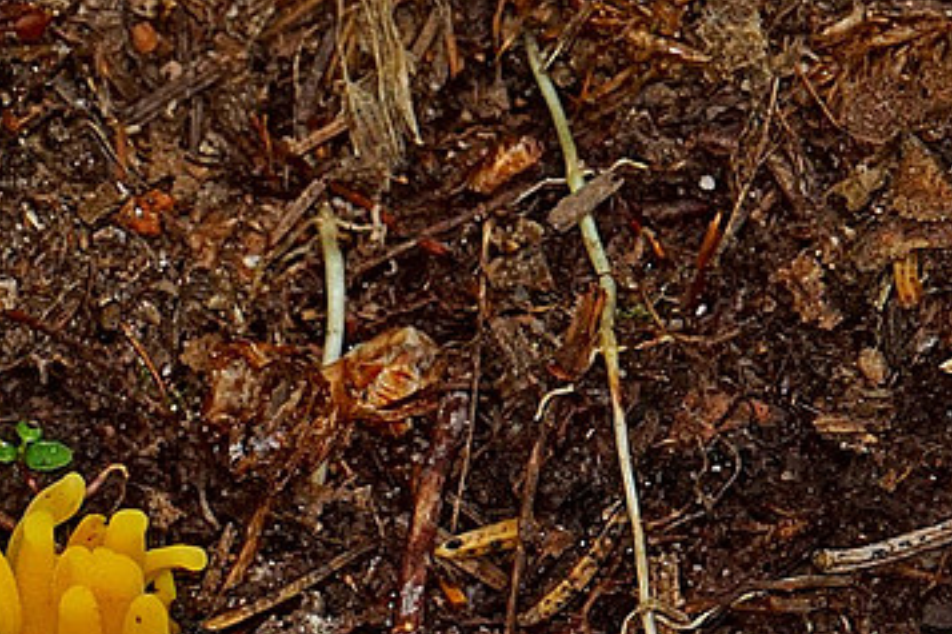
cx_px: -83
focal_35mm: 705
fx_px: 18642
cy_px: 446
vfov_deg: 2.0
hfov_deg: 2.9
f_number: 13
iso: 1000
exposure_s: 1/60
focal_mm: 210
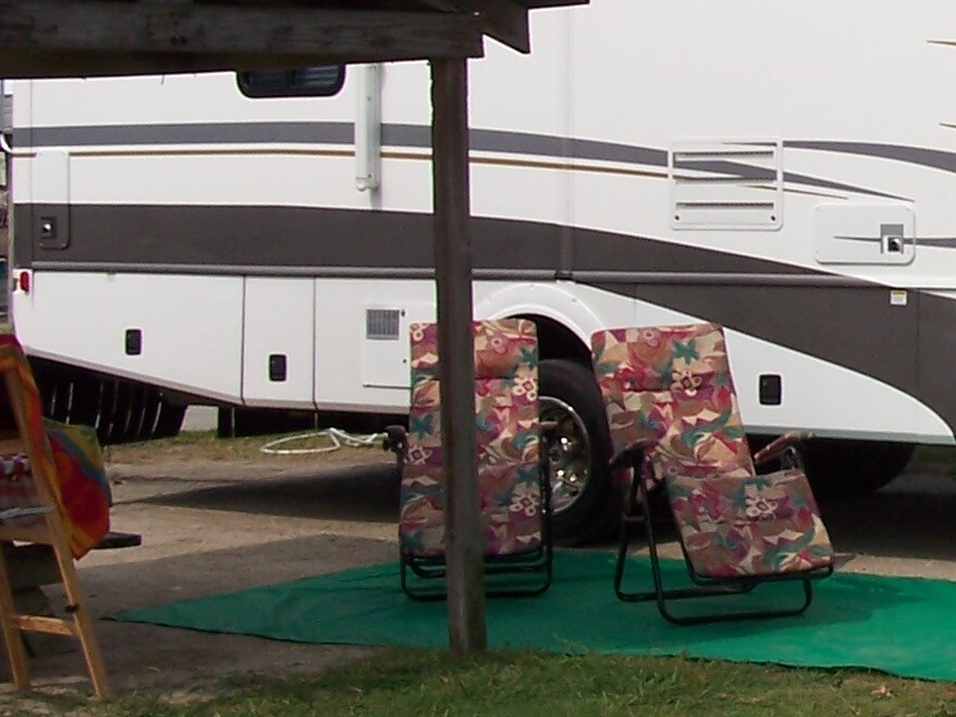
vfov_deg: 14.8
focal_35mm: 100
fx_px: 2762
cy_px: 239
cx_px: 1108
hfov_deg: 18.7
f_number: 5.6
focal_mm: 6.3
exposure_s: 1/1000
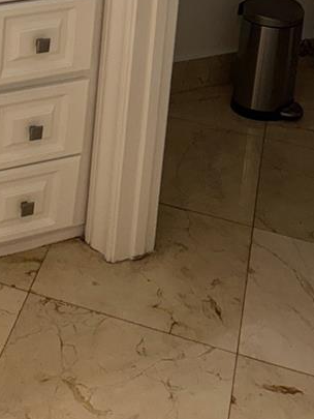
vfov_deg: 21.7
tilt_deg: -9.9
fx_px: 931
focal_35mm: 77
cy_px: -186
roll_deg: -3.6
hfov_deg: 18.6
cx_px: -7
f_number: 1.6
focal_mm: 5.96
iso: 80
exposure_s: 1/120
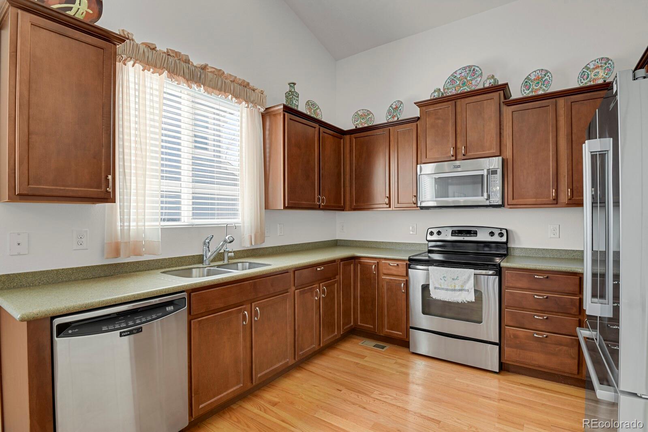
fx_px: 306
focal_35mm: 17
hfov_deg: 93.3
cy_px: 216
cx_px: 324
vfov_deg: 70.4
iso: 250
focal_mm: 17
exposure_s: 1/1.25
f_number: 8
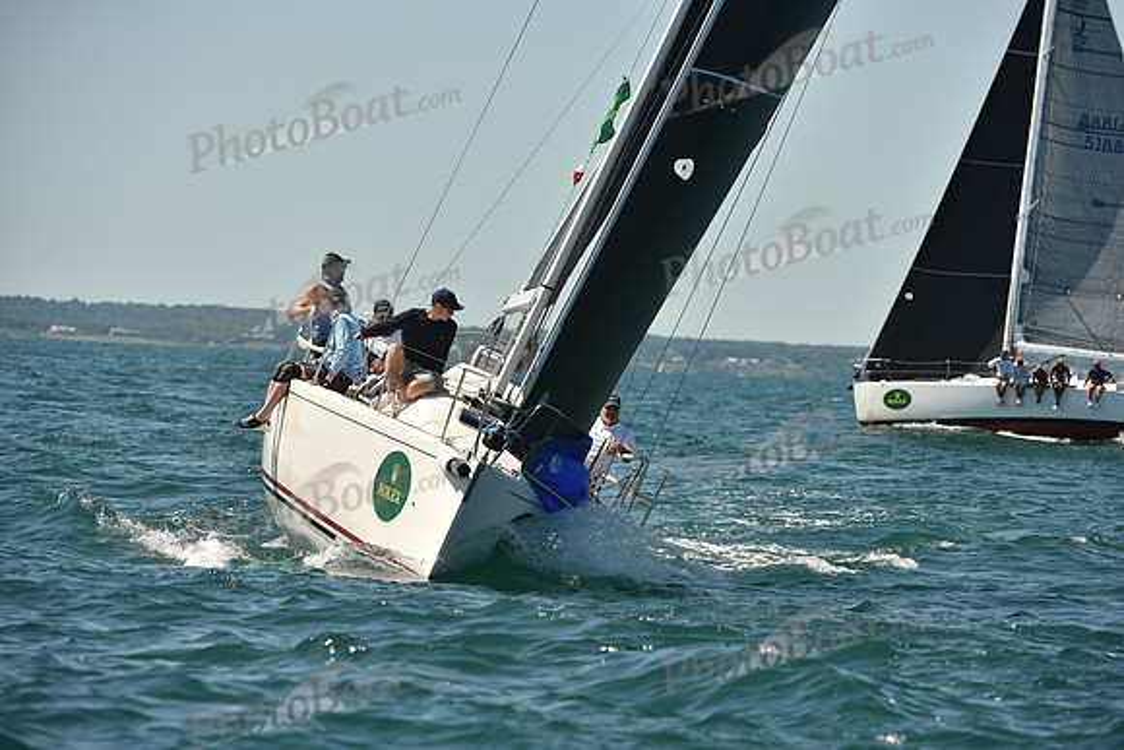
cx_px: 562
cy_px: 375
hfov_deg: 8.2
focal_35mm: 250
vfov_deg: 5.5
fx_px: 7807
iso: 250
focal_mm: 250
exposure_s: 1/1250
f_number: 7.1
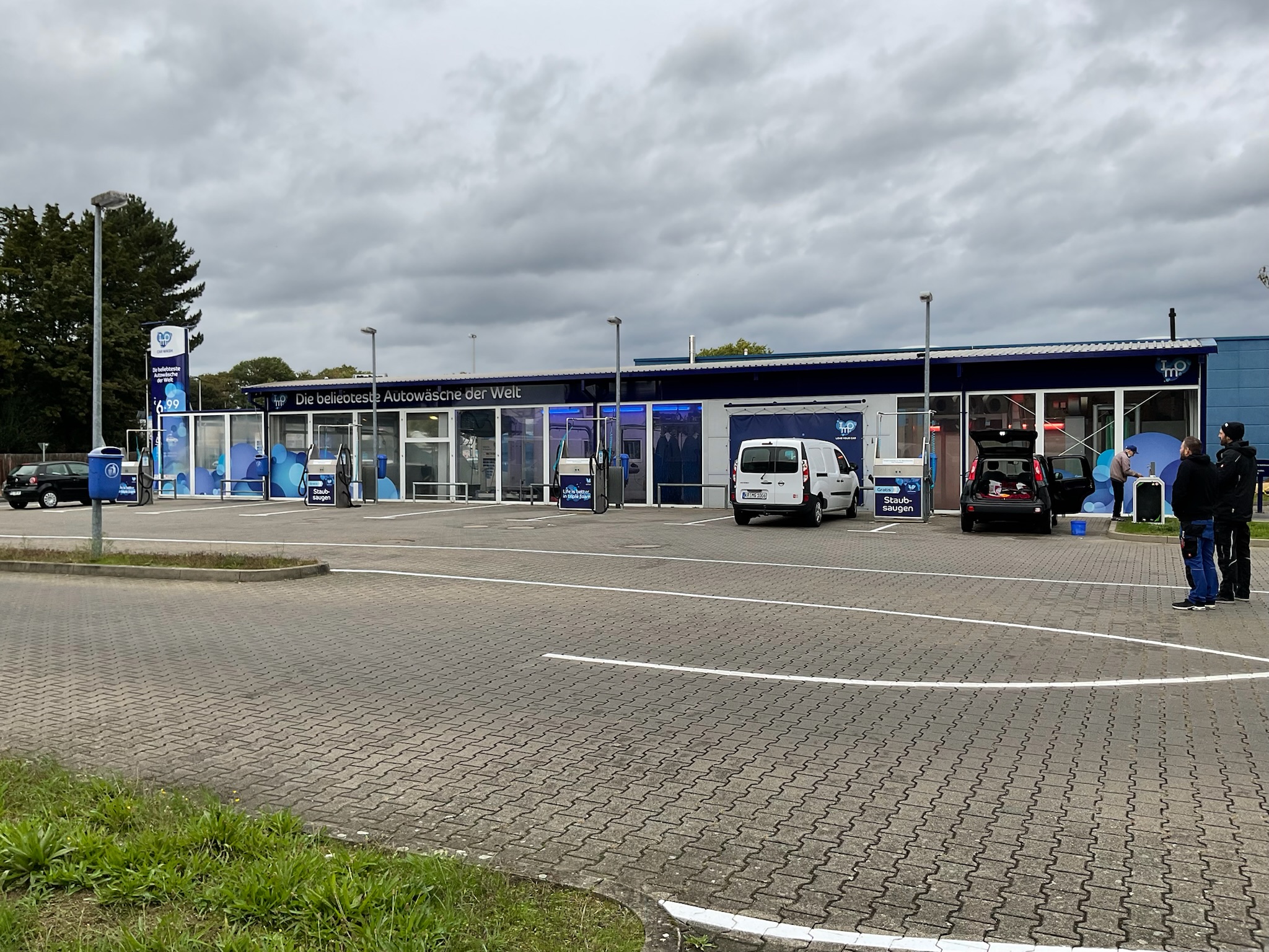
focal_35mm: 29
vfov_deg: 48.2
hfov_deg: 61.7
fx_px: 1063
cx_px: 634
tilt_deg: -1.5
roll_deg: +0.6
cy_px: 476
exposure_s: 1/962
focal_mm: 3
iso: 16
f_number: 1.8
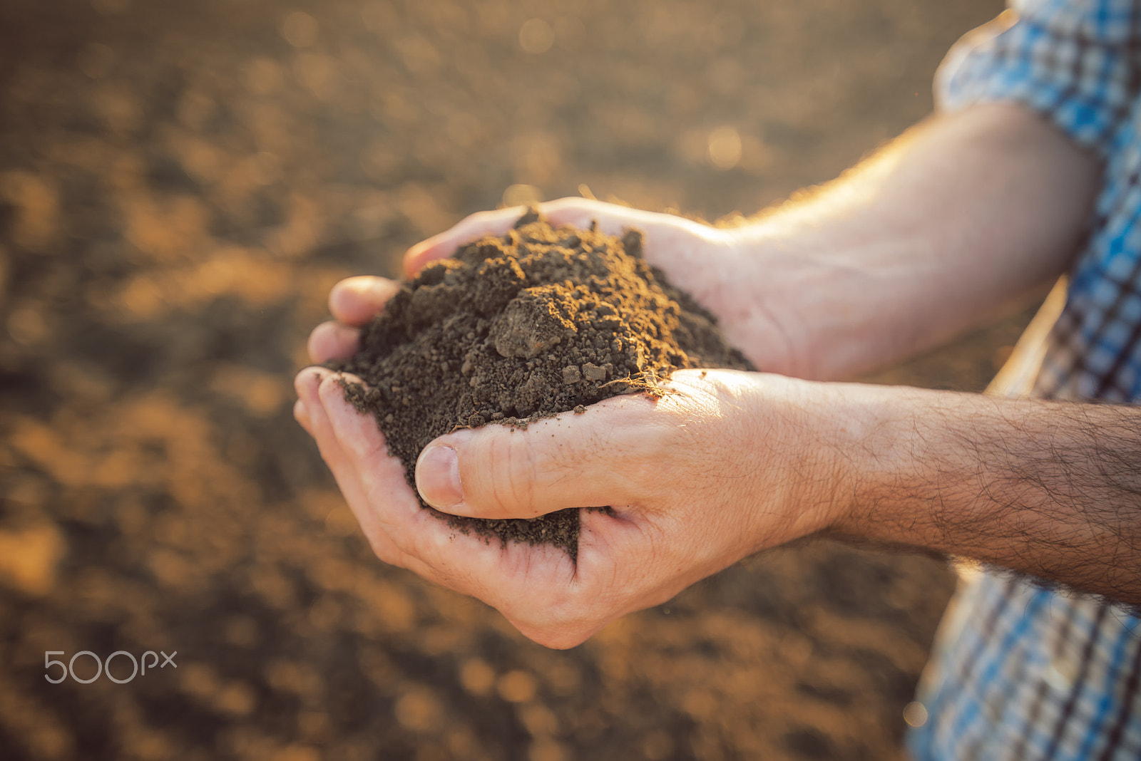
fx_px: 951
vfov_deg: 43.6
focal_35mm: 30
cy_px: 380
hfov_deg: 61.9
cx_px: 570
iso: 160
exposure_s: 1/250
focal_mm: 30
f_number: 3.2
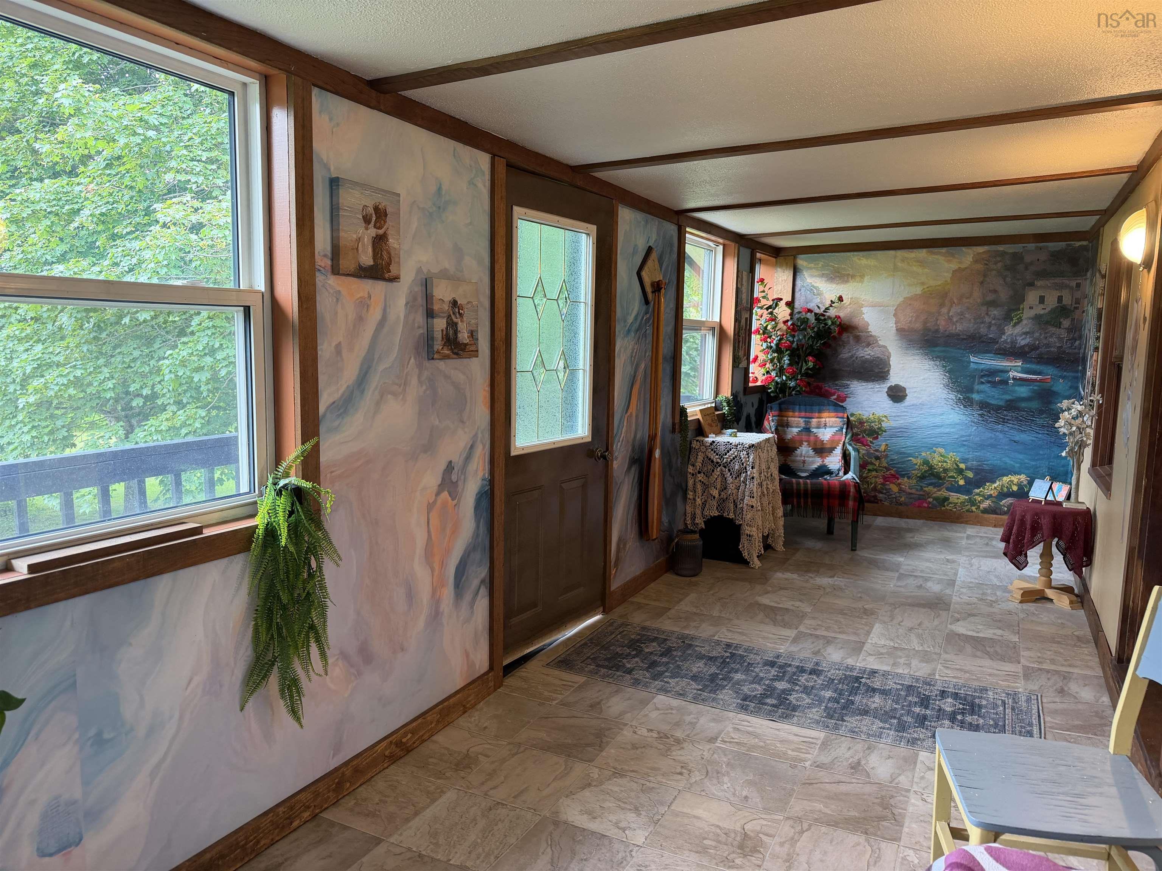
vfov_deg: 56.8
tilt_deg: -6.7
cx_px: 581
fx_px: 806
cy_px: 436
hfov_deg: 71.6
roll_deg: -1.3
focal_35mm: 24
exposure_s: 1/60
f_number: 1.78
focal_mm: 6.76
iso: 160
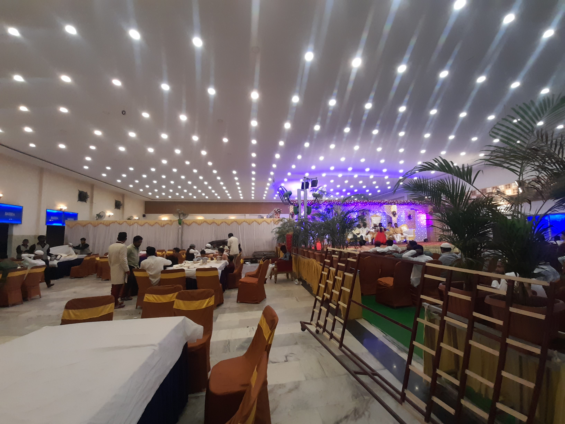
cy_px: 212
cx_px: 282
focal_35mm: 13
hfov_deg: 106.2
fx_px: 212
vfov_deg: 89.9
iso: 200
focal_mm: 1.42
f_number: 2.2
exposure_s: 1/50
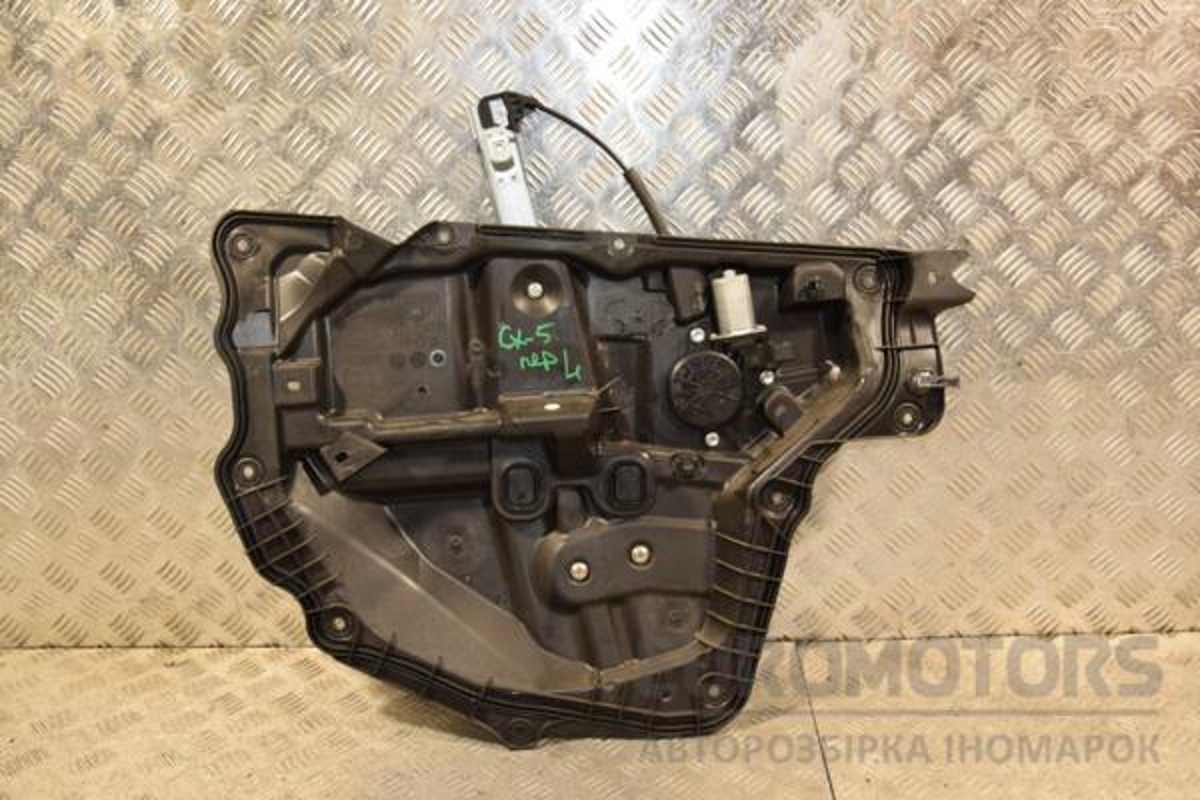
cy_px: 400
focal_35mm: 36
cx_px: 600
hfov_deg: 53.1
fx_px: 1200
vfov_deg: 36.9
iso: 800
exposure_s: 1/100
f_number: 5
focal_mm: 24
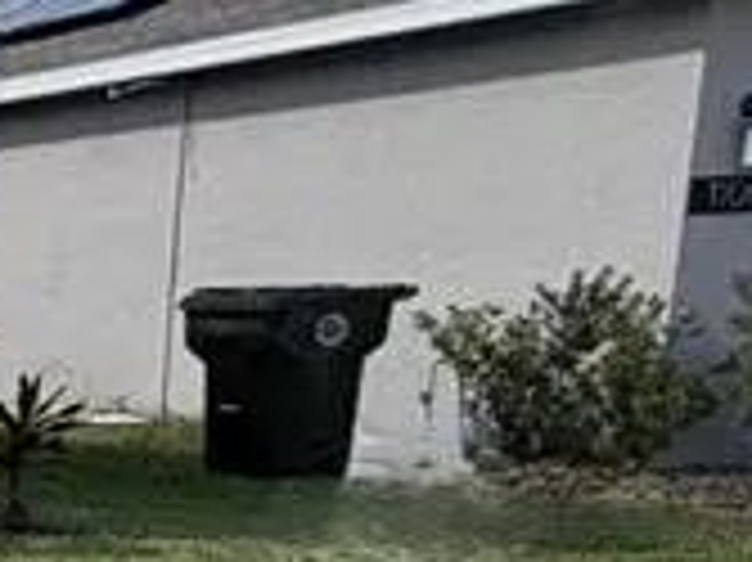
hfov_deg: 13.2
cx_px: -1256
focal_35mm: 86
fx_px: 1867
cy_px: 643
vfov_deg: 16.5
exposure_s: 1/770
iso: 25
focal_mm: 2.22
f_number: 2.2
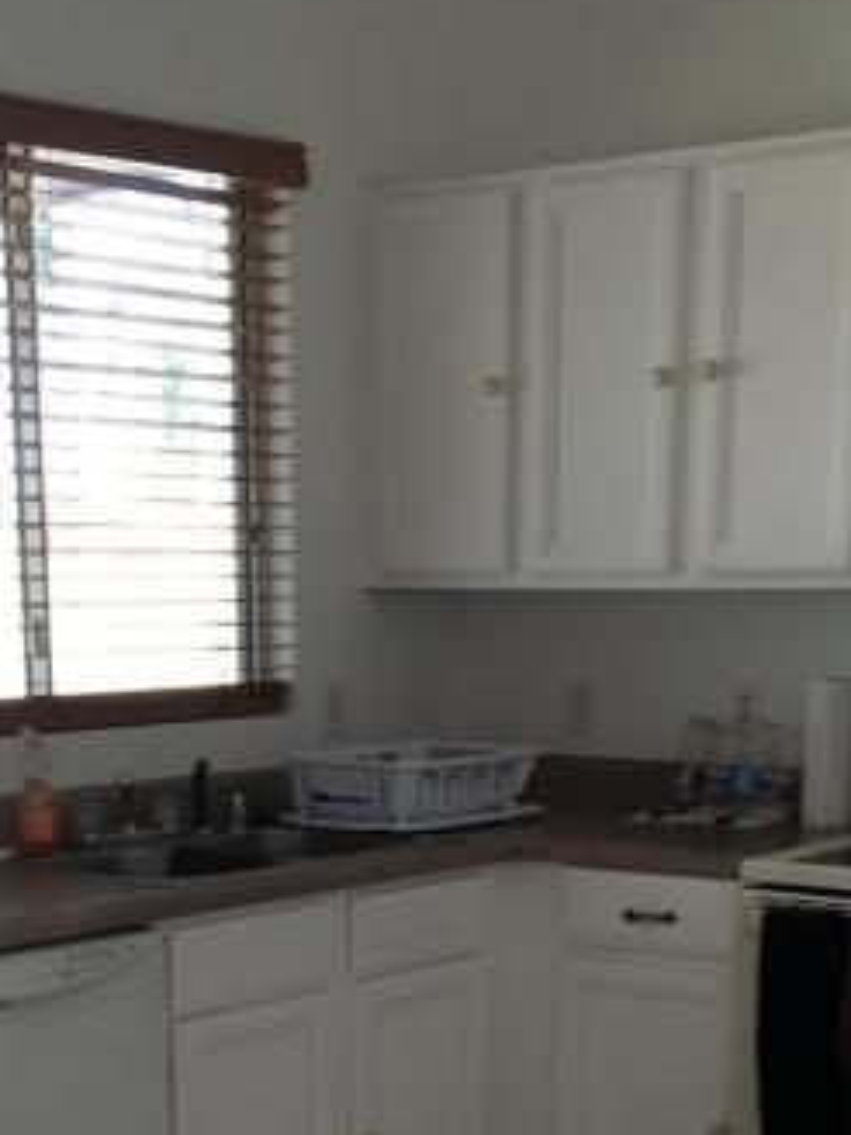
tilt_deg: -15.9
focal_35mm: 68
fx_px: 2229
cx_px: 384
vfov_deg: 26.5
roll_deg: -0.3
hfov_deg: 21.6
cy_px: 1222
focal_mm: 4.15
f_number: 2.2
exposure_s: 1/60
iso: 25
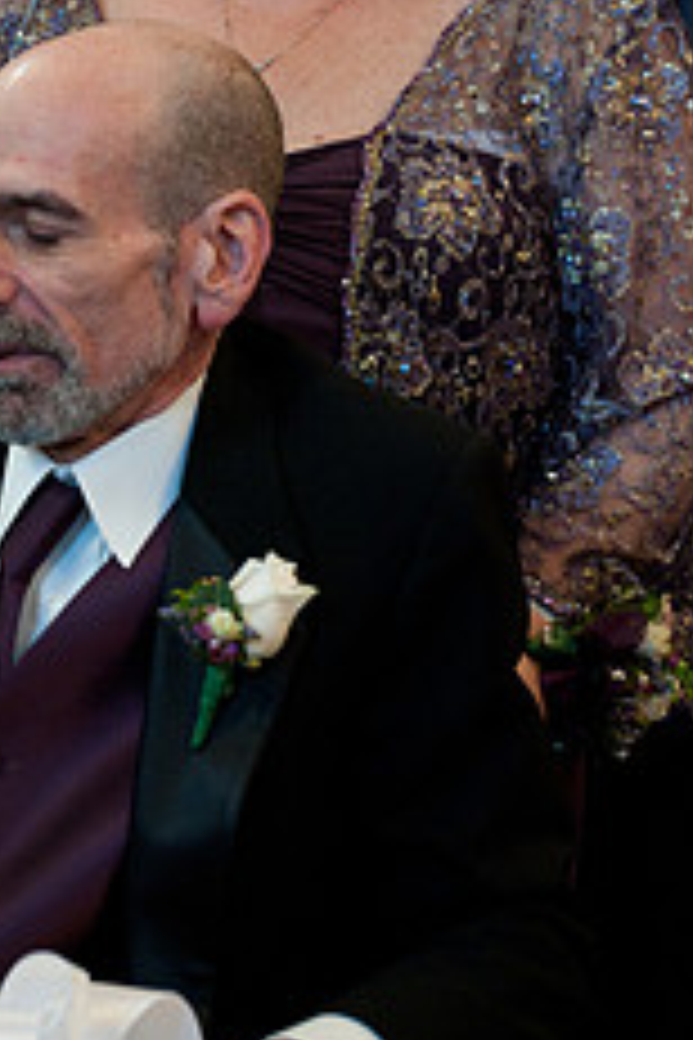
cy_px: 383
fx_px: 5341
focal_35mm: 185
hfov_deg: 7.4
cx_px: 169
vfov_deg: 11.1
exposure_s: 1/80
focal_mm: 95
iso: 3200
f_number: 4.5
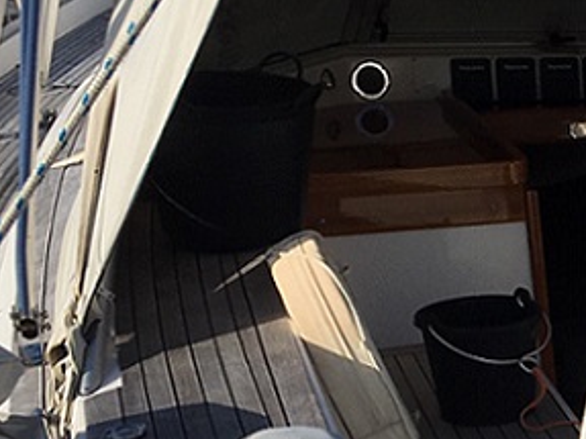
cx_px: 900
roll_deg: -2.6
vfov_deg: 12.9
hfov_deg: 16.0
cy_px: 506
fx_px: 1895
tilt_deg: -18.8
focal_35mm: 112
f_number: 2.2
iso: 25
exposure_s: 1/2564
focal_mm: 4.15
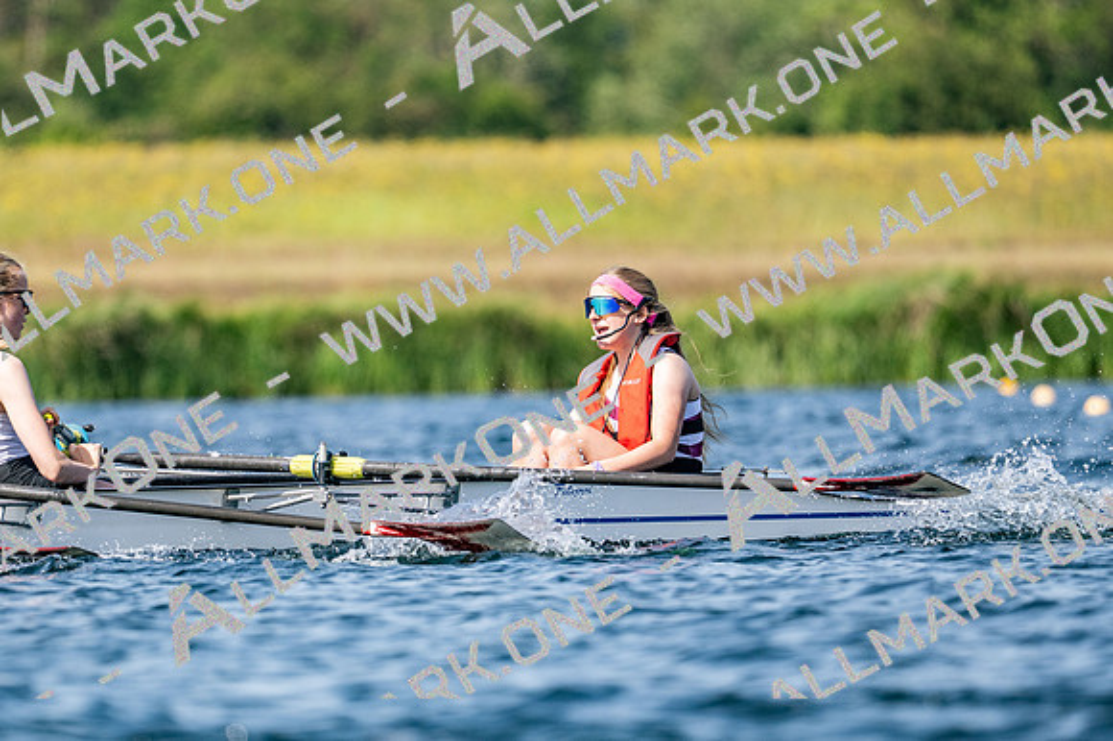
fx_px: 18539
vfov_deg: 2.3
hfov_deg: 3.4
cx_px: 556
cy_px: 370
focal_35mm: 600
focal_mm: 400
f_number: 4.5
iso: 200
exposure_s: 1/2500
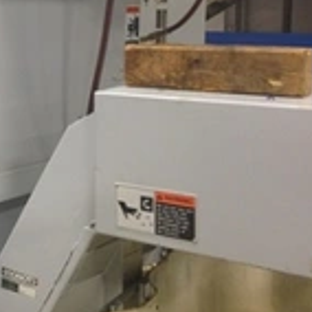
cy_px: 73
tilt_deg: -3.3
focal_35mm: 82
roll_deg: +1.2
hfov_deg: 20.3
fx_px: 836
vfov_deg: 20.9
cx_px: -18
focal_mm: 4.12
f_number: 2.4
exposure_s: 1/20
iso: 80
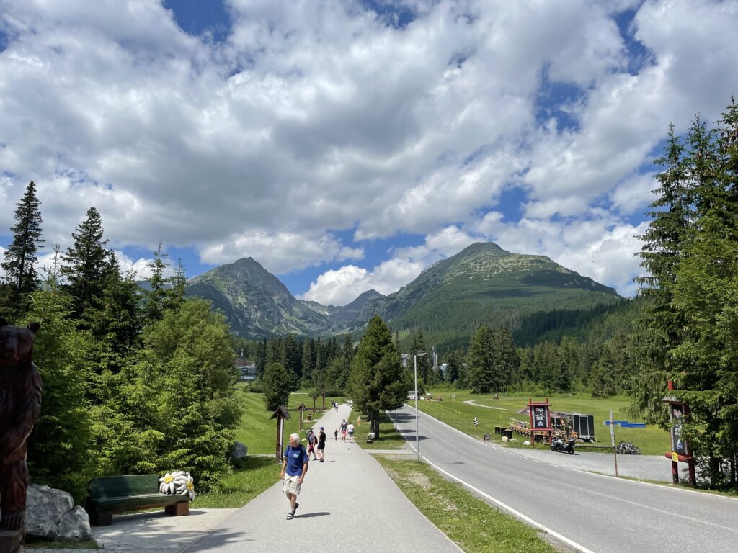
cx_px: 369
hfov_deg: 67.3
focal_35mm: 26
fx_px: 554
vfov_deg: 53.1
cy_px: 276
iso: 32
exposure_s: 1/6897
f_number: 1.6
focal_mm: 4.2
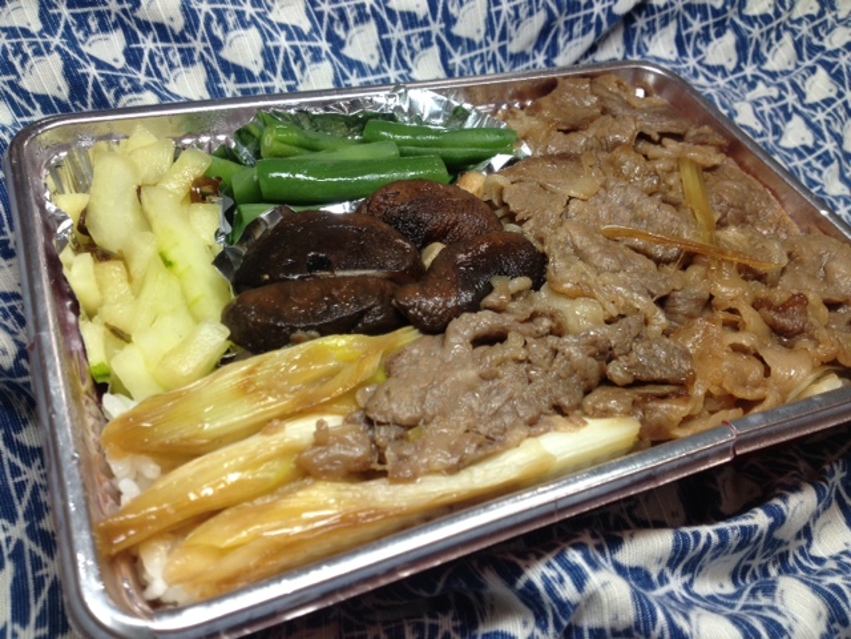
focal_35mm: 35
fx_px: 860
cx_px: 426
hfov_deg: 52.6
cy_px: 320
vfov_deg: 40.7
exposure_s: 1/120
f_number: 2.4
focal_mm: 4.28
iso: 64
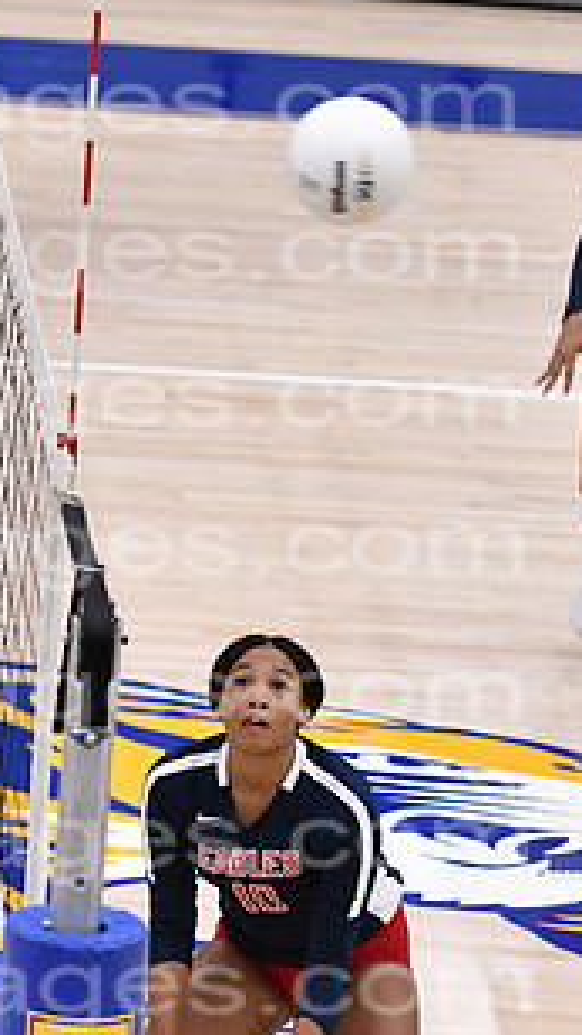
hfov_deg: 4.2
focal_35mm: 290
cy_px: 623
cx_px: -232
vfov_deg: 7.4
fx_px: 7965
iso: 6400
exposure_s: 1/1000
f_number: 3.2
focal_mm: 98
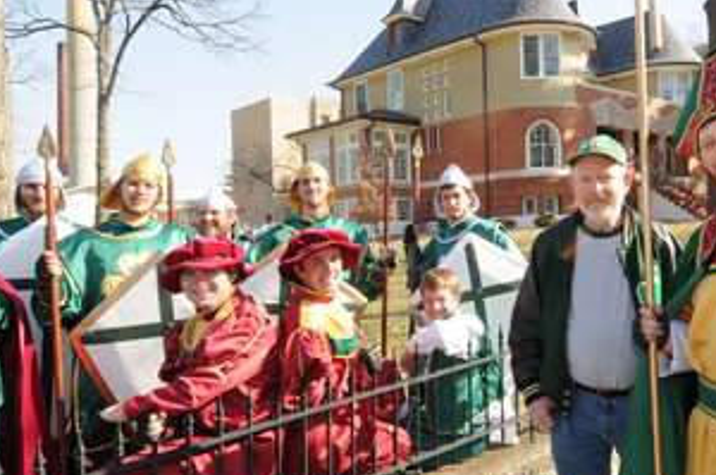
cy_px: 221
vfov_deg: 39.8
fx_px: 655
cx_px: 489
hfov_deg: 55.8
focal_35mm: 33
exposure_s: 1/100
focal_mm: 12
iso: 200
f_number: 10
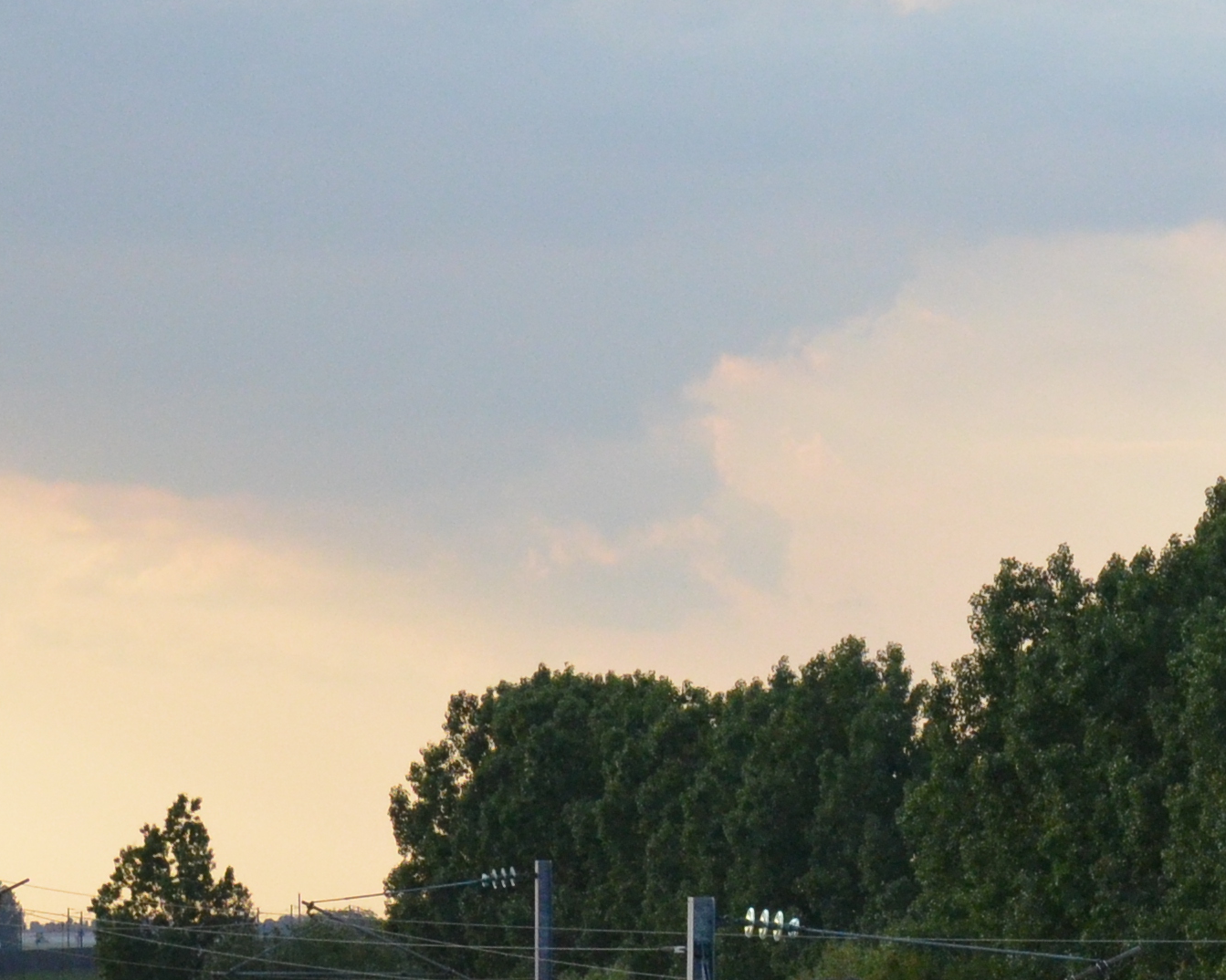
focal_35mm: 299
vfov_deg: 5.2
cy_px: 927
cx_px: 1074
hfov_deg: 6.5
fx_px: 10848
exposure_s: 1/1250
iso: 1800
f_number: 9
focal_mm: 58
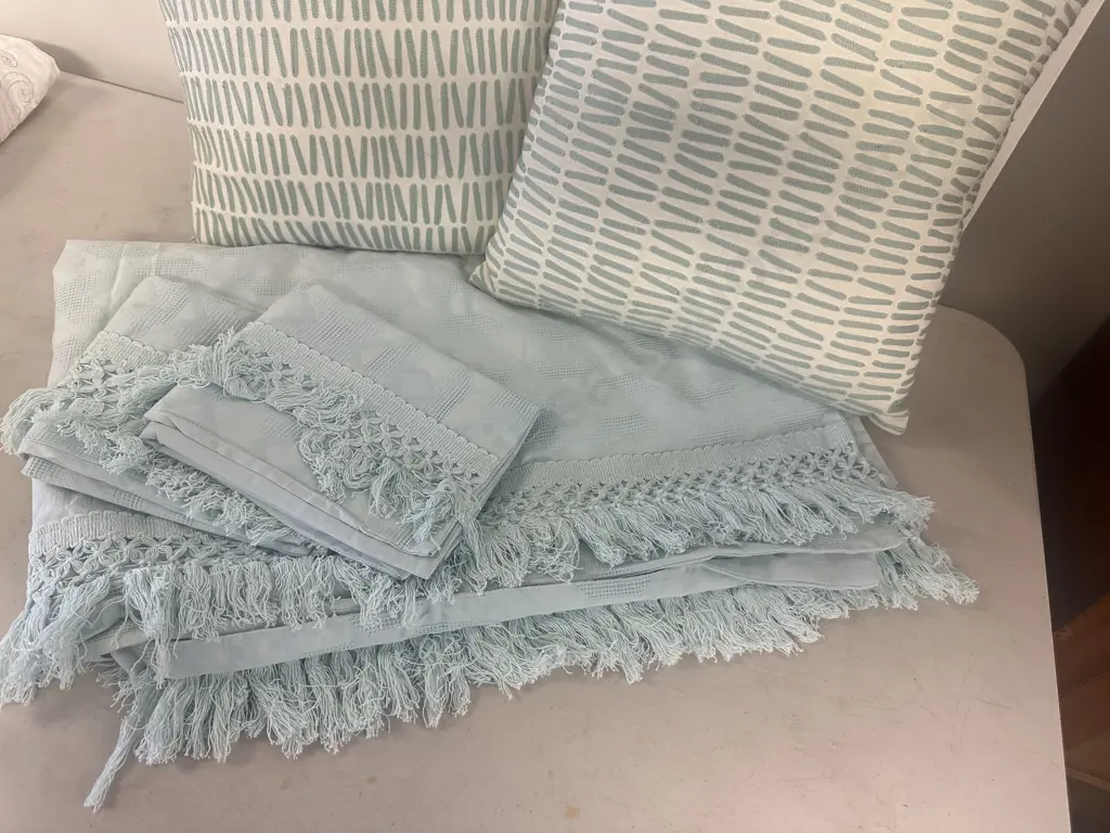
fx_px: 770
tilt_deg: -49.8
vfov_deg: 56.8
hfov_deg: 71.6
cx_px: 555
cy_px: 416
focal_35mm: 24
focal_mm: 6.86
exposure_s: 1/100
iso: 200
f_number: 1.78
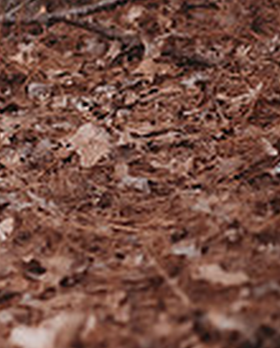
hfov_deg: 4.5
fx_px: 3483
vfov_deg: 5.7
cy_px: -75
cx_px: -438
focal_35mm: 337
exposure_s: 1/160
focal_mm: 85
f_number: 2.8
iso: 400
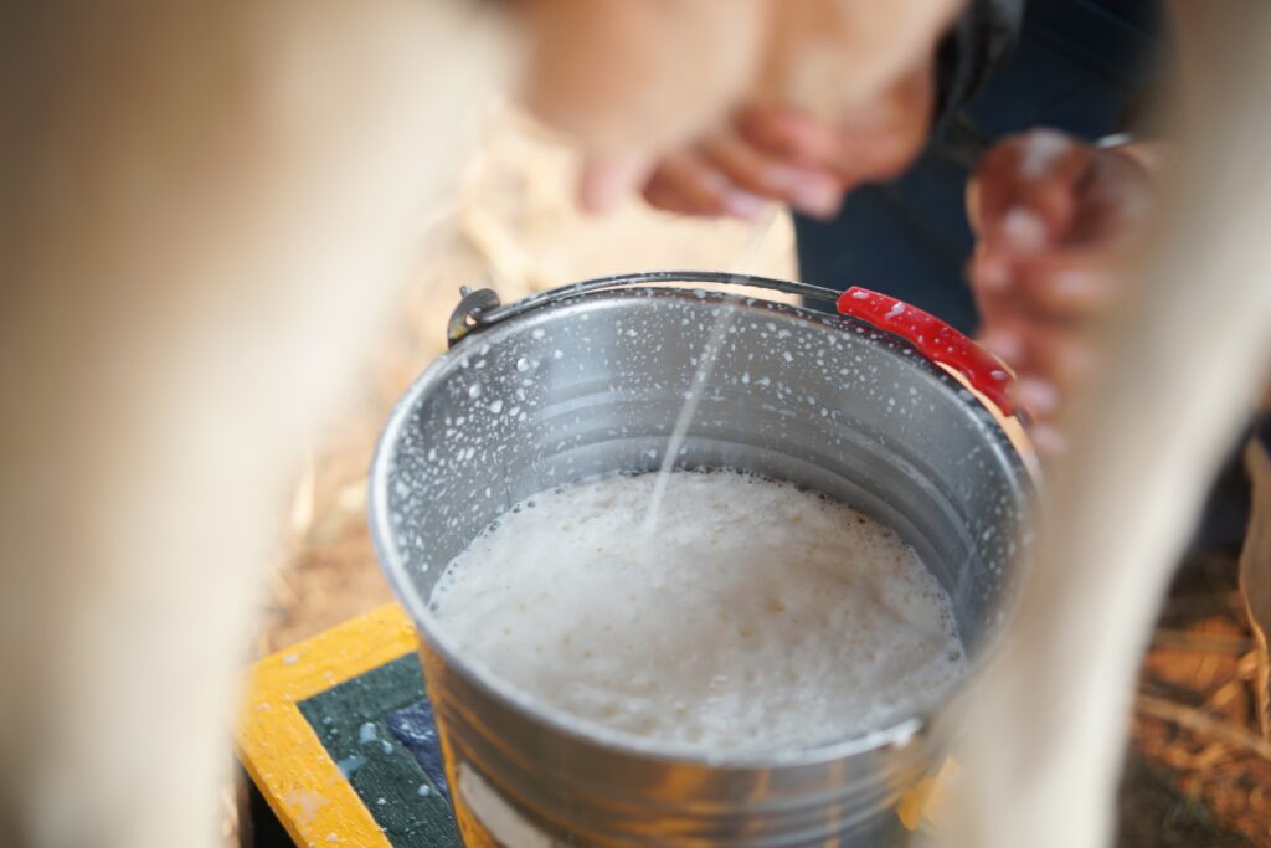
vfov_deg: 16.3
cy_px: 424
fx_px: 2966
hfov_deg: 24.2
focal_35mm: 84
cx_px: 636
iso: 100
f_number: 1.4
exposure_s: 1/125
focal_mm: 56
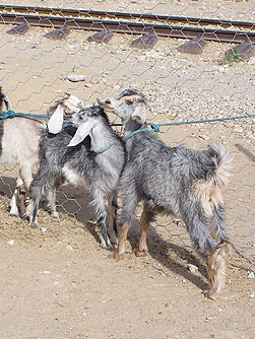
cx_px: 76
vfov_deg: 27.8
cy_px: 171
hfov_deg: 20.9
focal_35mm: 70
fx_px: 687
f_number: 5.8
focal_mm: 7
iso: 80
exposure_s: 1/320
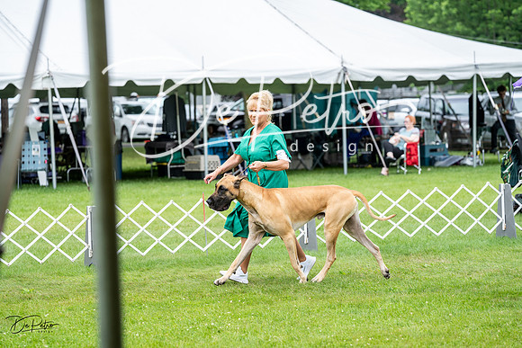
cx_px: 261
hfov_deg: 14.9
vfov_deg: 9.9
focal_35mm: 138
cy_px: 174
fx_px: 2001
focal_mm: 138
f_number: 4.5
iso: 400
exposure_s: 1/1000
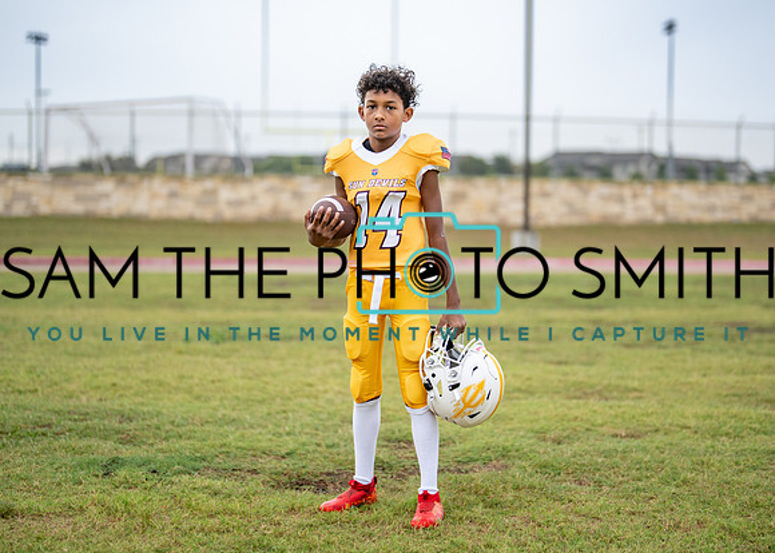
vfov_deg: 22.7
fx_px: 1378
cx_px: 407
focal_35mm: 63
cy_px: 254
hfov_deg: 31.4
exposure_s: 1/1250
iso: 320
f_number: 1.2
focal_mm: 50
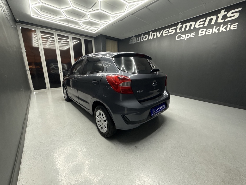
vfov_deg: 85.7
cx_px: 123
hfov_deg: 102.1
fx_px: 99
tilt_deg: -13.7
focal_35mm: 14
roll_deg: -0.8
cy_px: 92
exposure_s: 1/100
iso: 320
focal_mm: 2.22
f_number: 2.2
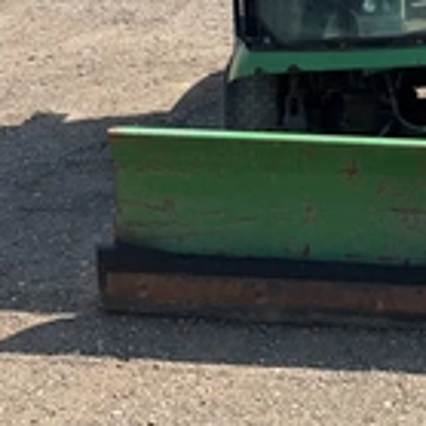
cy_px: -28
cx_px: 398
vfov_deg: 22.2
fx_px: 1030
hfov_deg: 22.7
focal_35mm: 74
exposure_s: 1/1098
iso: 25
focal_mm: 3
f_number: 1.8
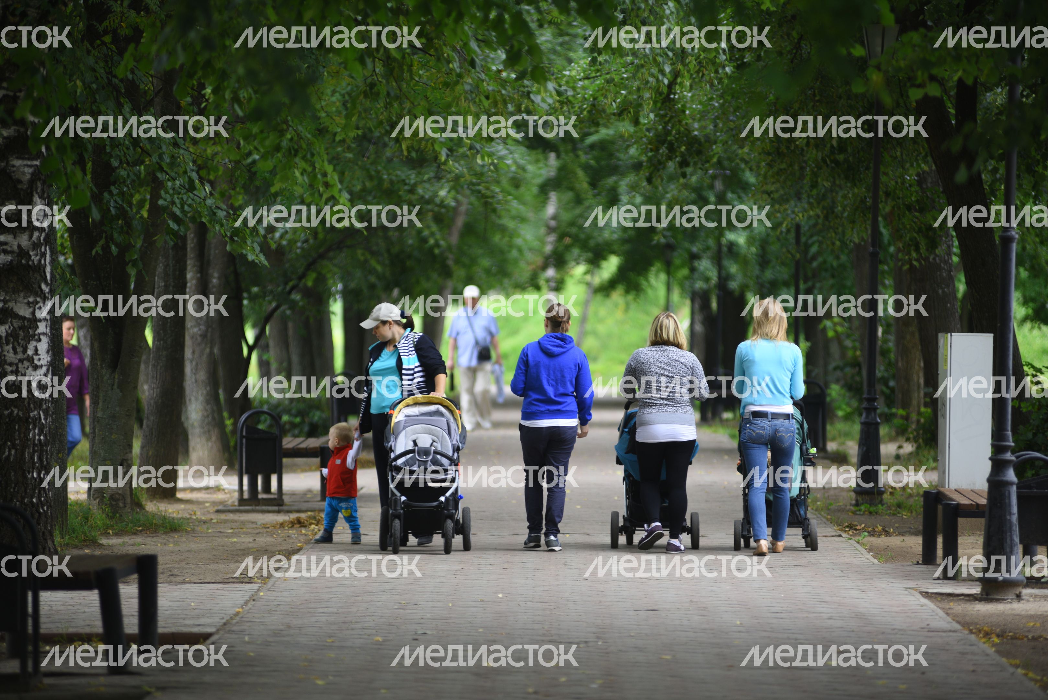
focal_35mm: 200
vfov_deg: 6.9
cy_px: 350
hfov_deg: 10.3
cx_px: 524
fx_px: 5824
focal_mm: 200
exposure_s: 1/250
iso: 200
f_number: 2.8
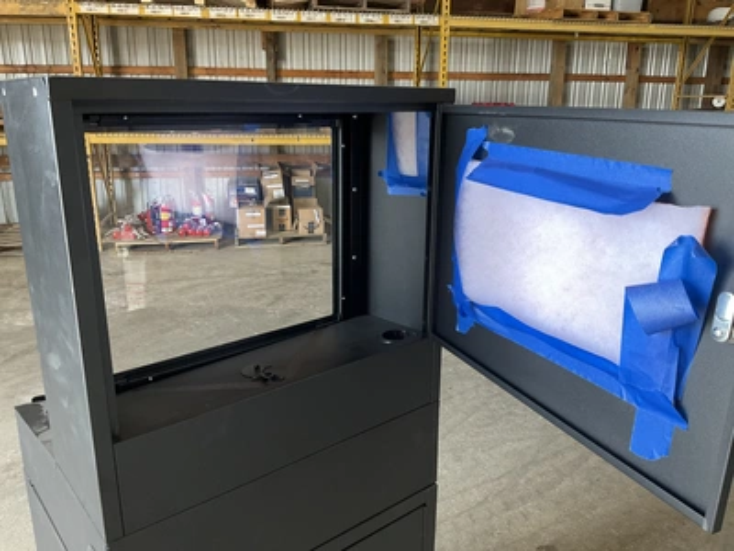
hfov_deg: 61.7
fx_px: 615
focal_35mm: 29
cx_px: 367
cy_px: 276
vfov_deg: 48.2
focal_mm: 3
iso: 100
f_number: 1.8
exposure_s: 1/60
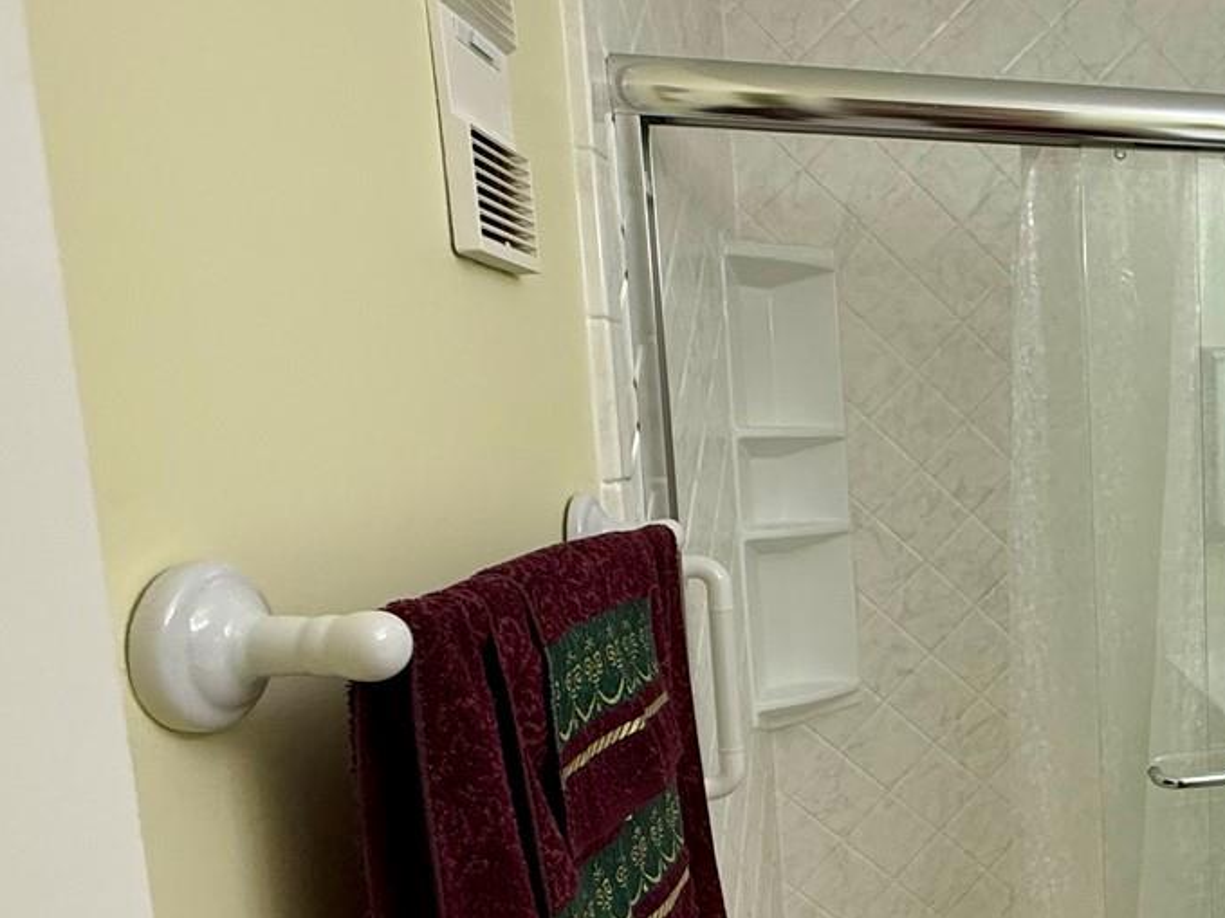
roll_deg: +0.9
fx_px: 1168
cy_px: 590
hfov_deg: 44.9
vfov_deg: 42.5
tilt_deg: -6.7
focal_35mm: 33
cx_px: 1281
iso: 200
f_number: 2.2
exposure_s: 1/120
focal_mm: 2.22
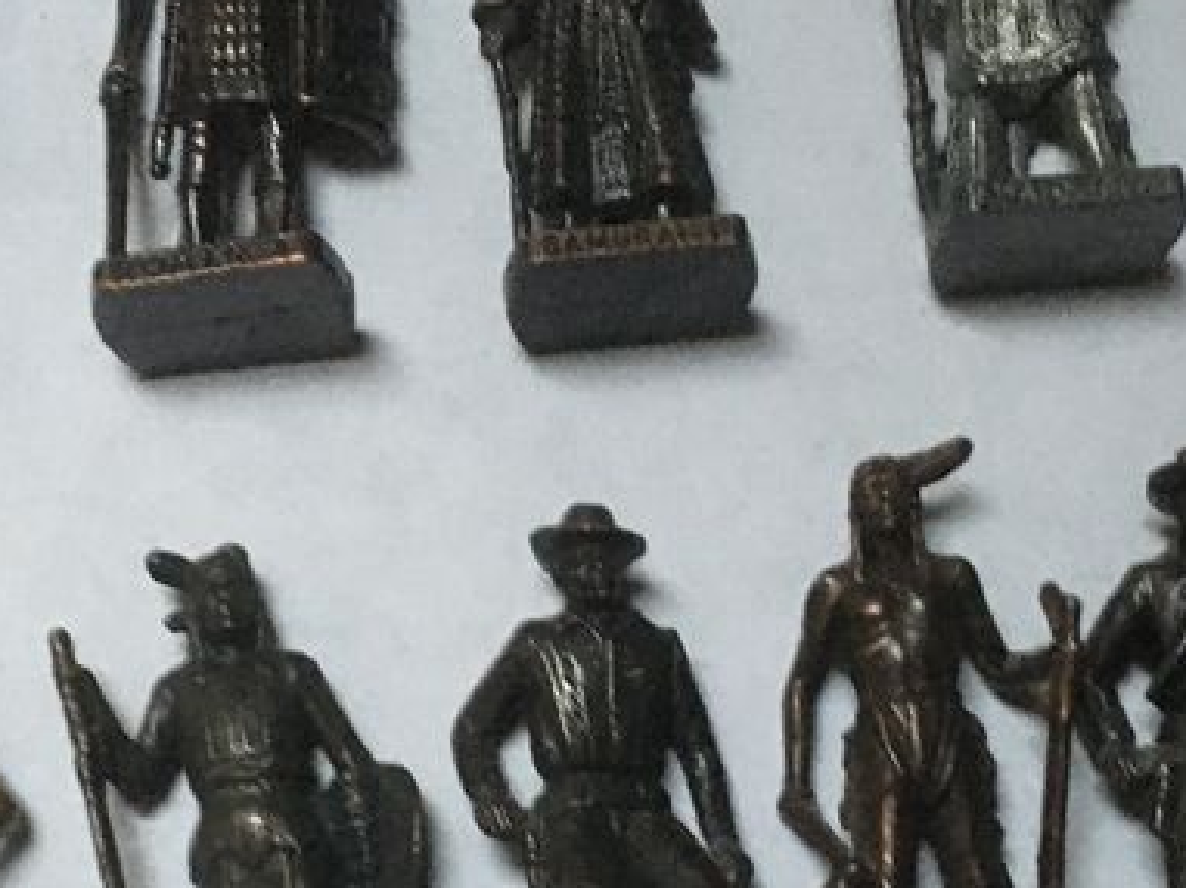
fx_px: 2602
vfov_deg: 19.3
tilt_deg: -76.8
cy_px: 637
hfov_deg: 25.7
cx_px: 540
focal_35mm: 76
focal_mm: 4.15
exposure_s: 1/17
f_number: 2.2
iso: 320
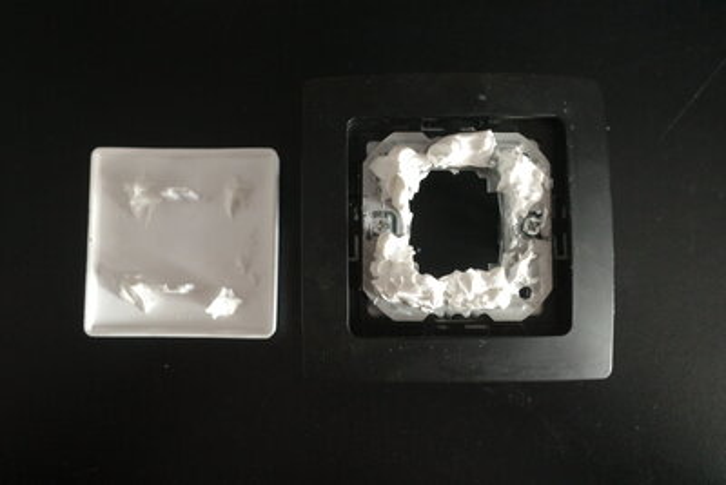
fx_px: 565
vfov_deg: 46.4
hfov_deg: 65.5
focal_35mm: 28
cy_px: 242
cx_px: 363
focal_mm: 18.3
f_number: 4
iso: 3200
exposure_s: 1/25
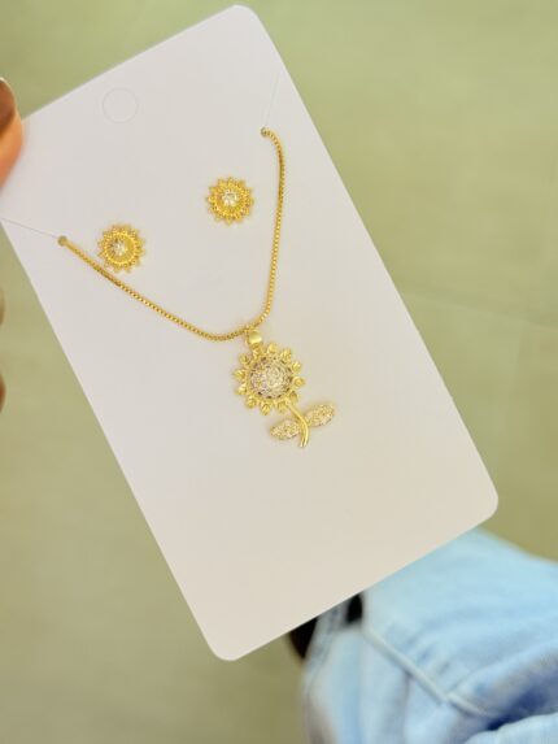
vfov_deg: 39.6
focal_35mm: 48
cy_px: 372
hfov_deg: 30.3
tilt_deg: -55.1
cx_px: 279
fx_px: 1031
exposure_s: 1/60
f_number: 1.78
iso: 100
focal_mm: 6.76
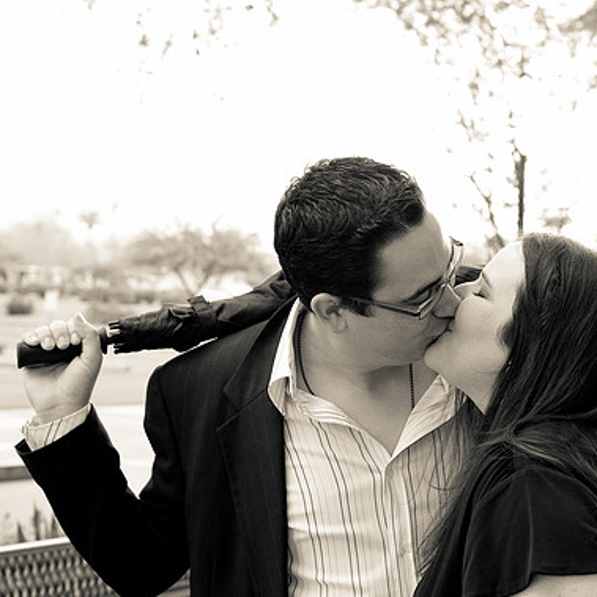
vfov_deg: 26.5
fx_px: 1268
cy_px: 296
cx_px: 337
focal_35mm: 65
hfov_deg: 26.5
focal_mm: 50
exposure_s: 1/200
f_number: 7.1
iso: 800
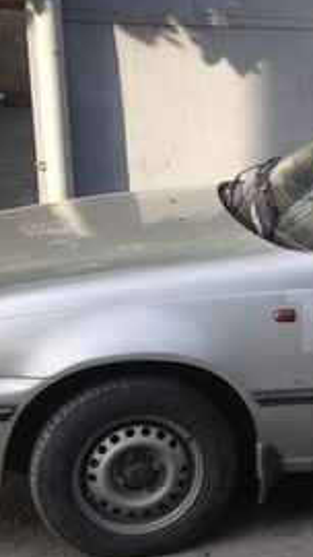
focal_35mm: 88
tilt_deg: -12.3
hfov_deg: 12.9
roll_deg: -1.7
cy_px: 321
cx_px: 496
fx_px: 1298
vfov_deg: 24.2
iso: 50
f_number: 2.4
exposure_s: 1/480
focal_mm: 4.12
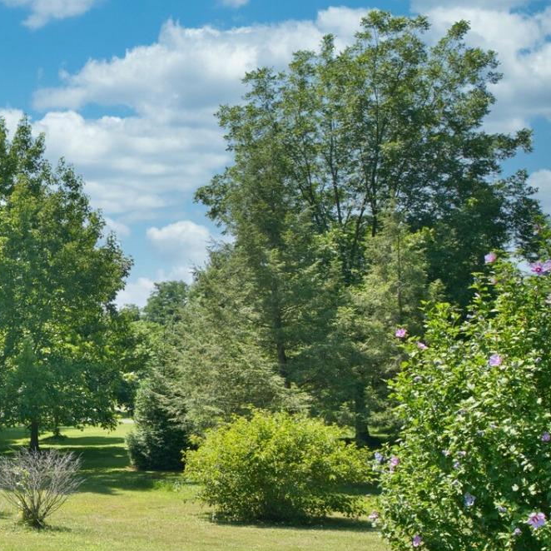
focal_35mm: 52
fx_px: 936
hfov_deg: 29.6
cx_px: -50
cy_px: 415
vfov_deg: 32.2
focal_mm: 27
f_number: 10
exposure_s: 1/250
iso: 250
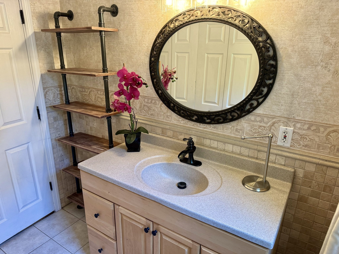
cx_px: 170
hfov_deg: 71.6
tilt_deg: -19.3
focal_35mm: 24
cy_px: 127
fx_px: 235
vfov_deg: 56.8
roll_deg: -1.5
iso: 200
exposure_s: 1/120
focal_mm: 6.76
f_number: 1.78
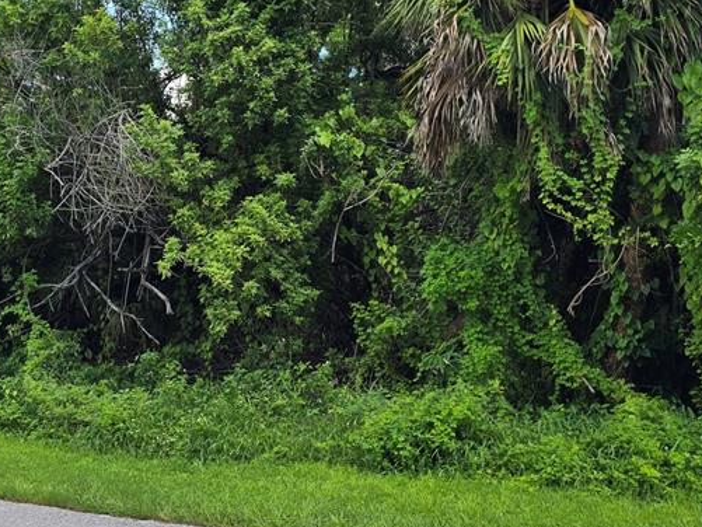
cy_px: 268
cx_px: 206
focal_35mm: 47
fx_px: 953
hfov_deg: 39.7
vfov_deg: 30.9
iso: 12
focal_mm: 6.3
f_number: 1.7
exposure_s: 1/189
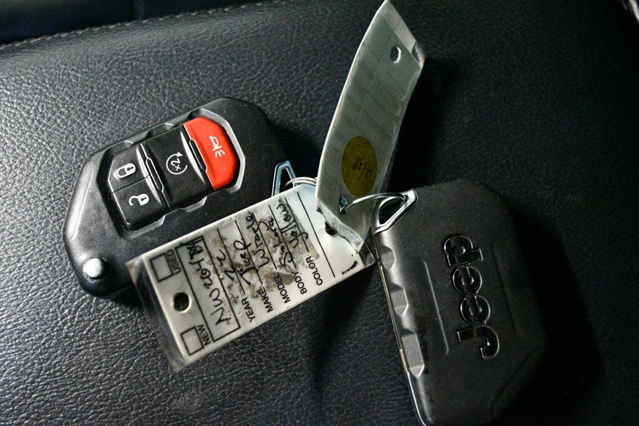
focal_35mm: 43
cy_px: 213
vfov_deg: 31.2
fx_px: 763
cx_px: 320
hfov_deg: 45.4
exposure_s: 1/40
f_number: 4.5
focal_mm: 29
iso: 12800
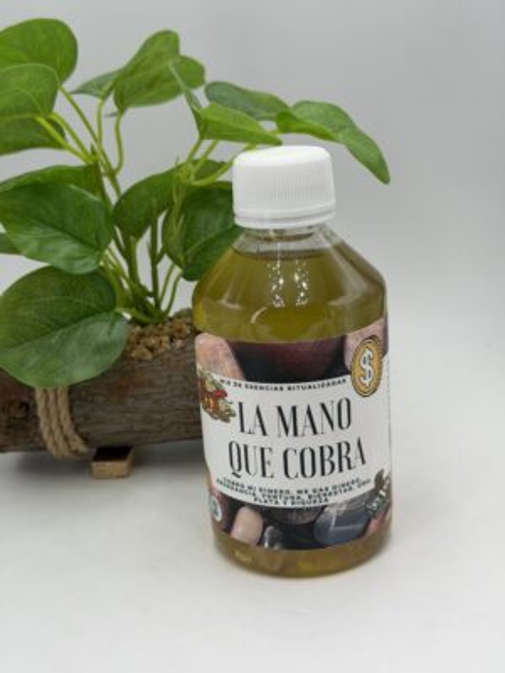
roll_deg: +2.6
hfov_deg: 30.3
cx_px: 252
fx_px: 934
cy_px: 336
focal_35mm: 48
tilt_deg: -17.3
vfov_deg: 39.7
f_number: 1.78
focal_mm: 6.76
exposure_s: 1/1838
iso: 64
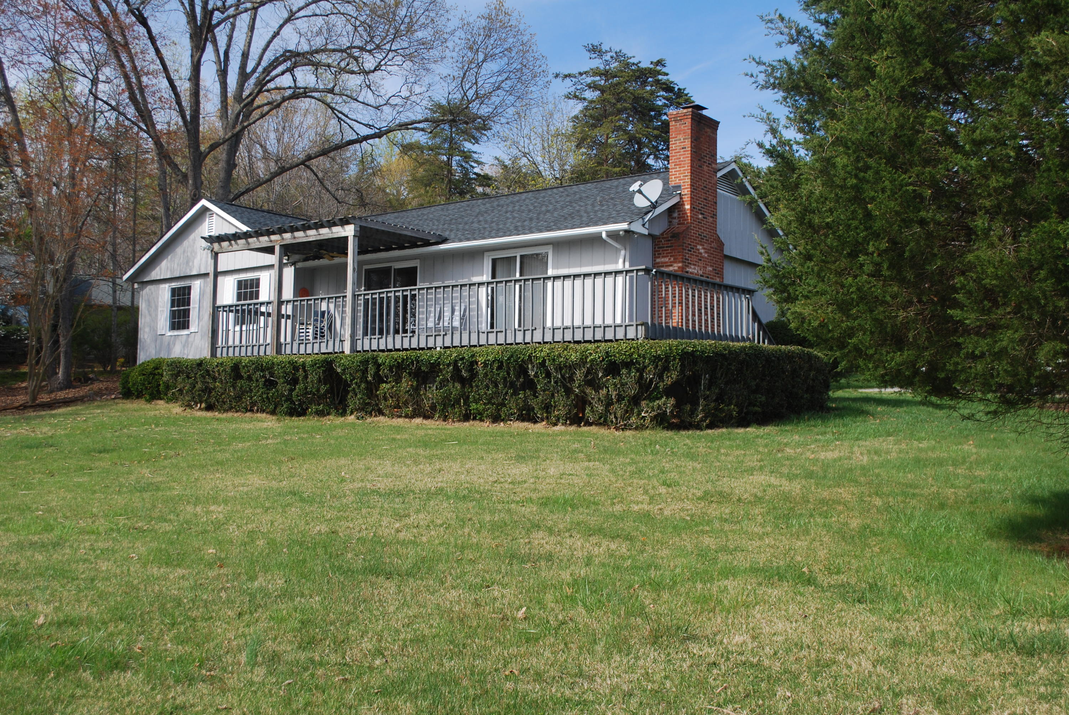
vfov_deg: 34.3
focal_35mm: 39
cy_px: 358
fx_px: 1159
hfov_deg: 49.5
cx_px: 534
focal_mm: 26
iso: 125
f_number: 5.6
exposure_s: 1/125
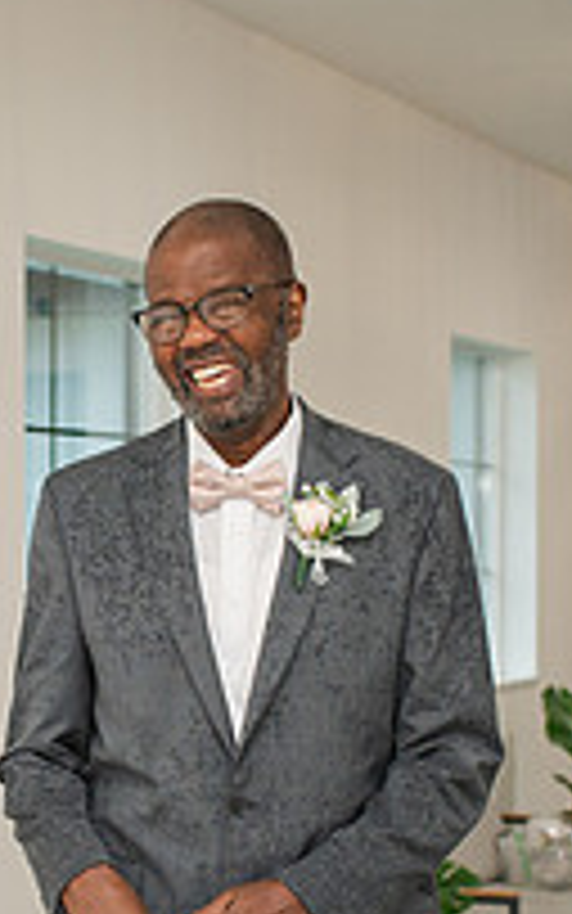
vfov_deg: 17.3
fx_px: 2991
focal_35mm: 120
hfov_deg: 10.8
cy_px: 648
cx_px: 0
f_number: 3.2
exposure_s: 1/200
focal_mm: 35
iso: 800
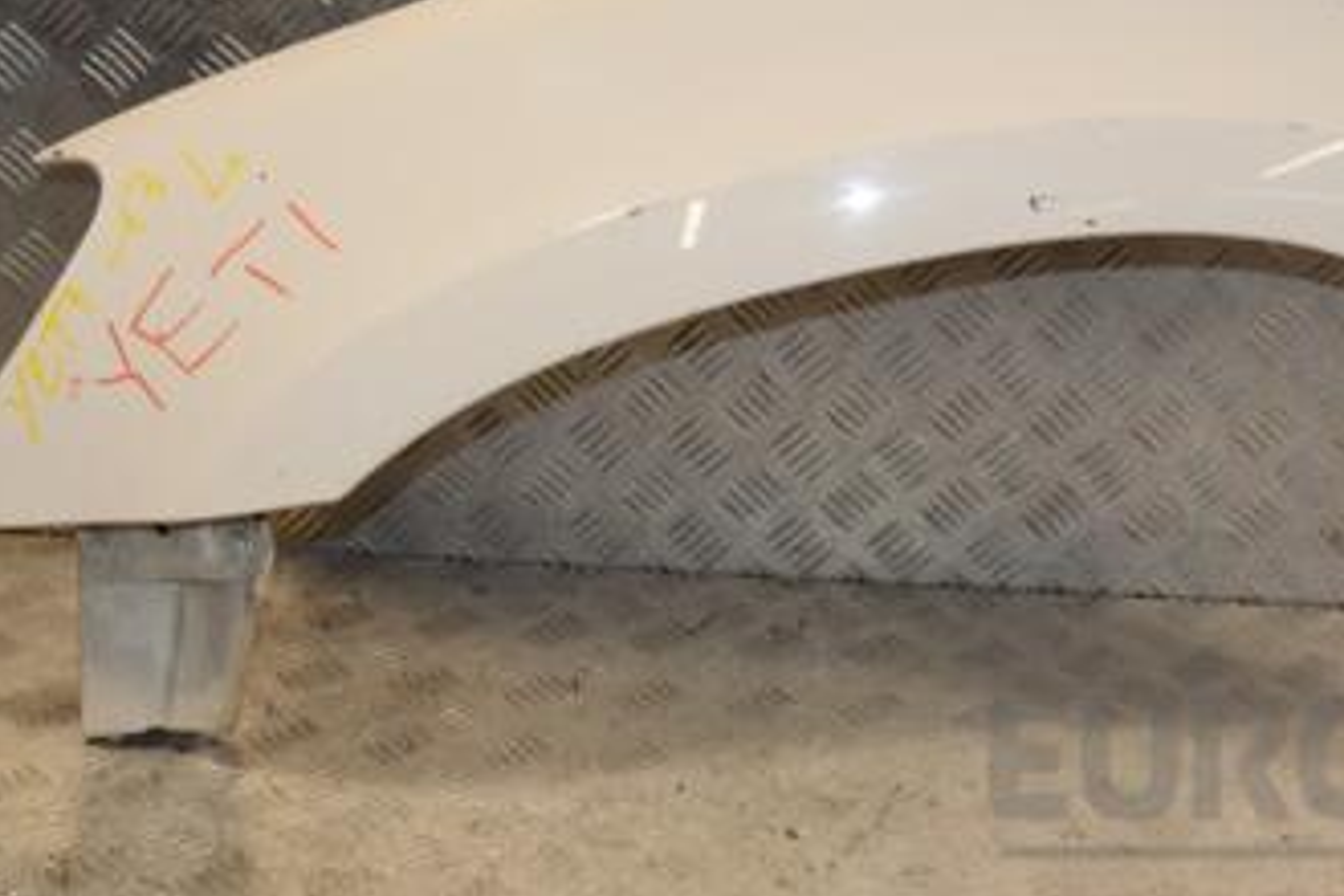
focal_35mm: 60
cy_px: 216
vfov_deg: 22.4
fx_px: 2240
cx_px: 912
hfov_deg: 33.1
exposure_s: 1/200
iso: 800
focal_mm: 22
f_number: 8
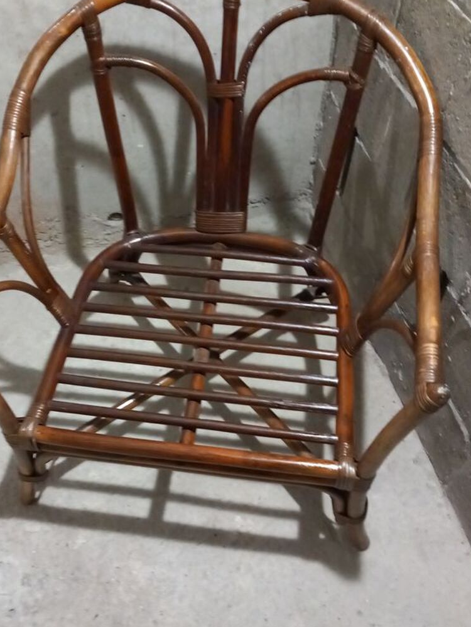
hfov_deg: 39.5
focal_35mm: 36
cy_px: 316
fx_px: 653
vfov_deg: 51.4
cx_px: 190
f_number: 1.8
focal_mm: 4
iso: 640
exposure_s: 1/20
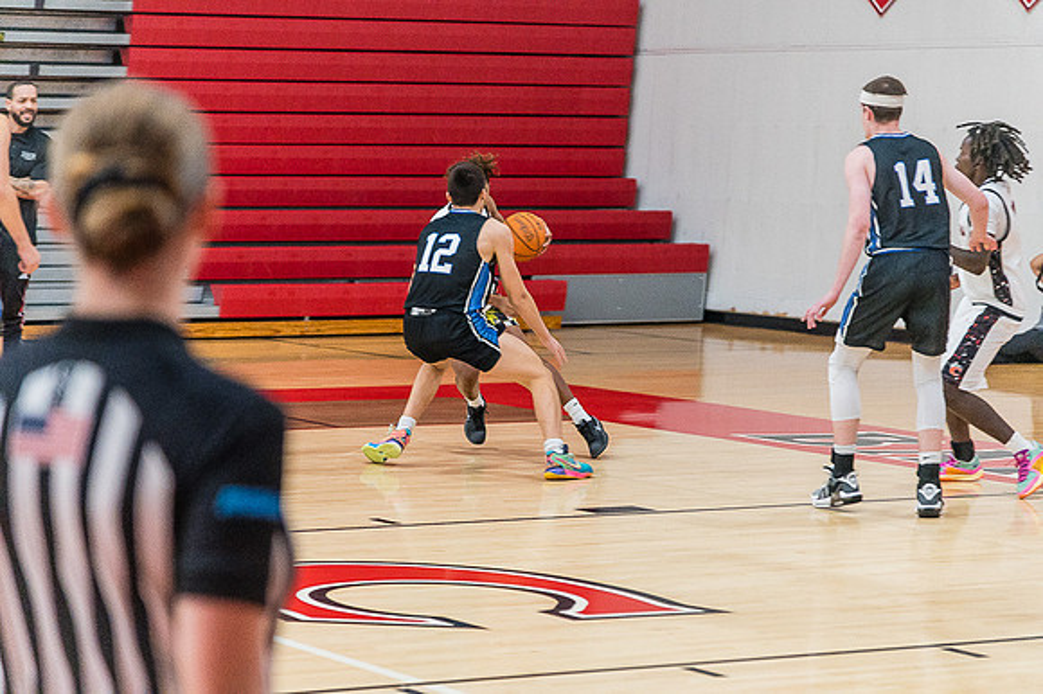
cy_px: 347
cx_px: 522
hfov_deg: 17.1
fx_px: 3475
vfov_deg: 11.4
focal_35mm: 120
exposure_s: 1/320
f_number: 4
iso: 5000
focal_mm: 120
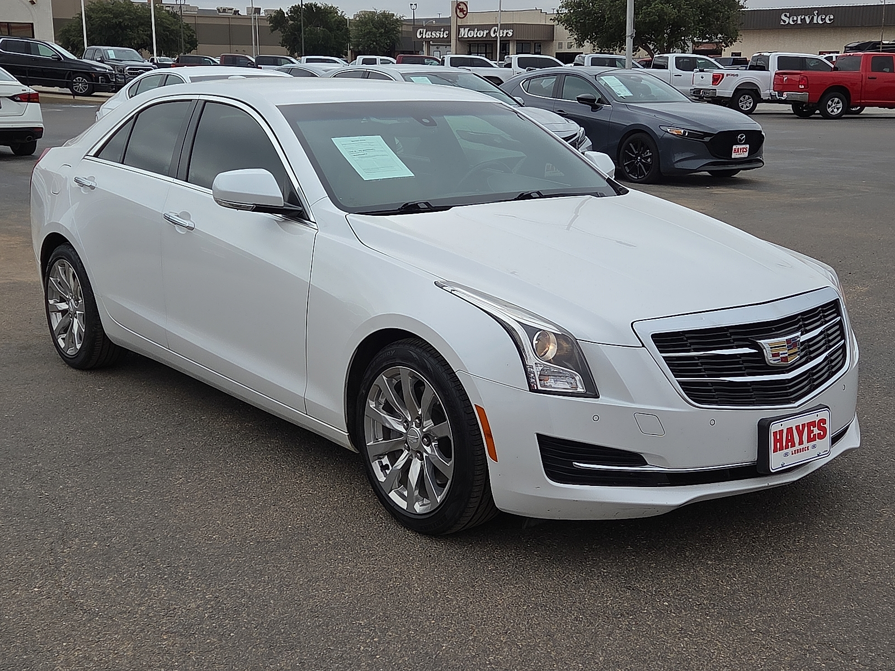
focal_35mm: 45
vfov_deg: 32.2
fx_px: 1163
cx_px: 448
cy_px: 336
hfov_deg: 42.1
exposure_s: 1/10000
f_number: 1.8
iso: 77
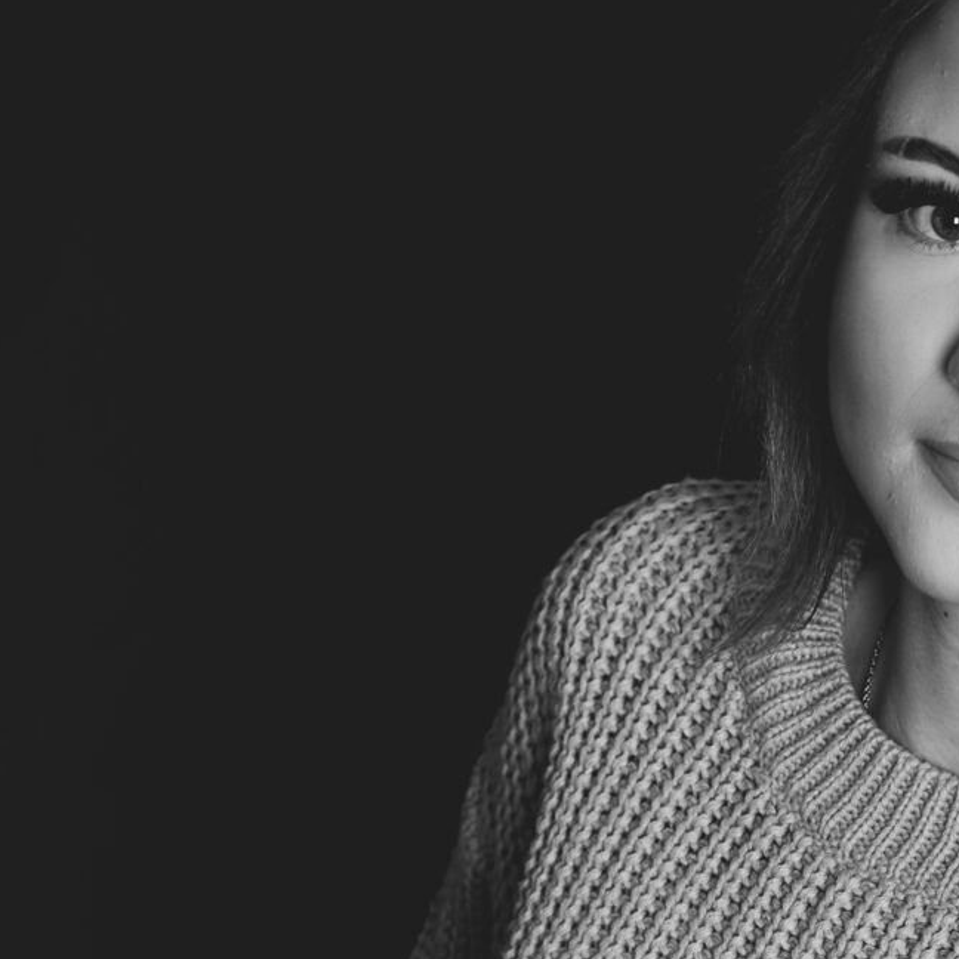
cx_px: 1094
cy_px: 1320
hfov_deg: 10.3
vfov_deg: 10.2
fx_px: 5266
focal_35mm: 168
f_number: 5.6
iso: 125
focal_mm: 50
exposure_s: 1/125
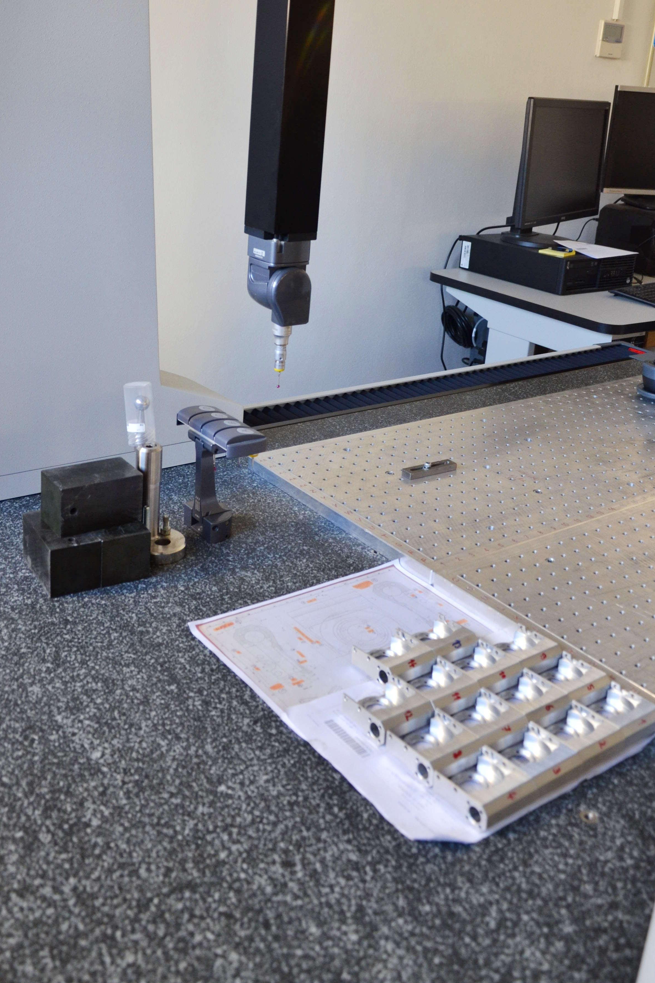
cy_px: 358
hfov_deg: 37.8
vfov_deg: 53.7
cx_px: 280
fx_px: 955
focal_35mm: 35
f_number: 3.5
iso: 400
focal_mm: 18
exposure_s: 1/40
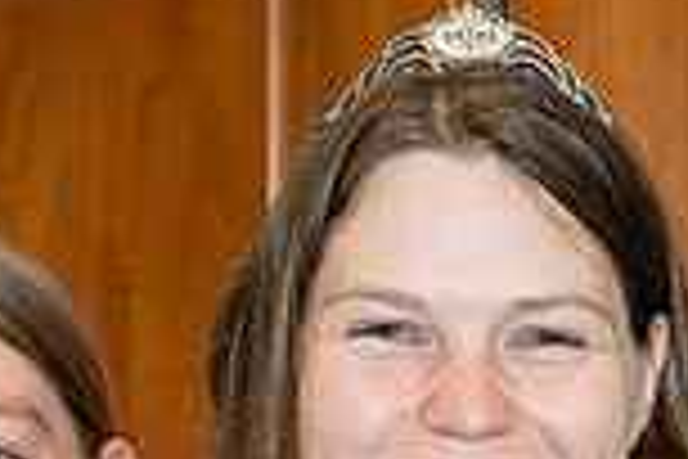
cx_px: 297
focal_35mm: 285
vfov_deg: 4.7
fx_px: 5446
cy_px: 994
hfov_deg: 7.2
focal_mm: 54
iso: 800
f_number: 5.6
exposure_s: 1/125
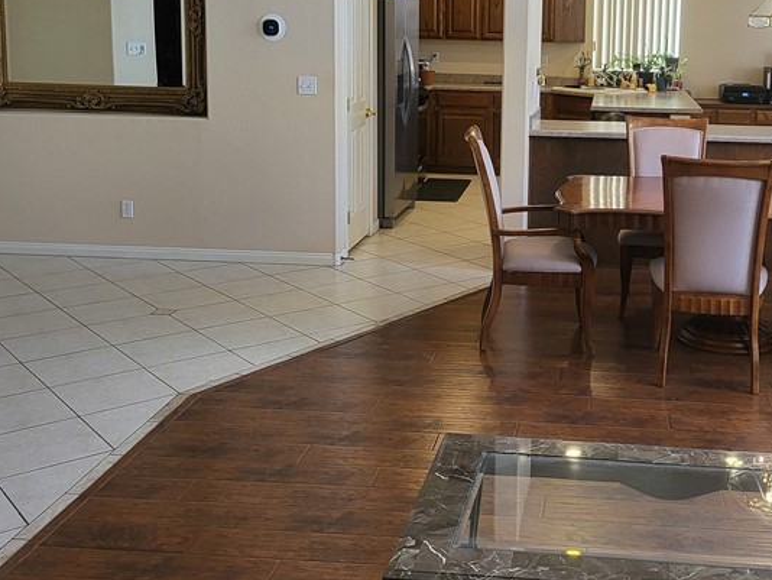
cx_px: 528
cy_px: 143
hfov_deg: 40.6
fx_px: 1026
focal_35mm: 46
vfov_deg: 31.0
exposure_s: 1/120
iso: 200
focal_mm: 5
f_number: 1.8
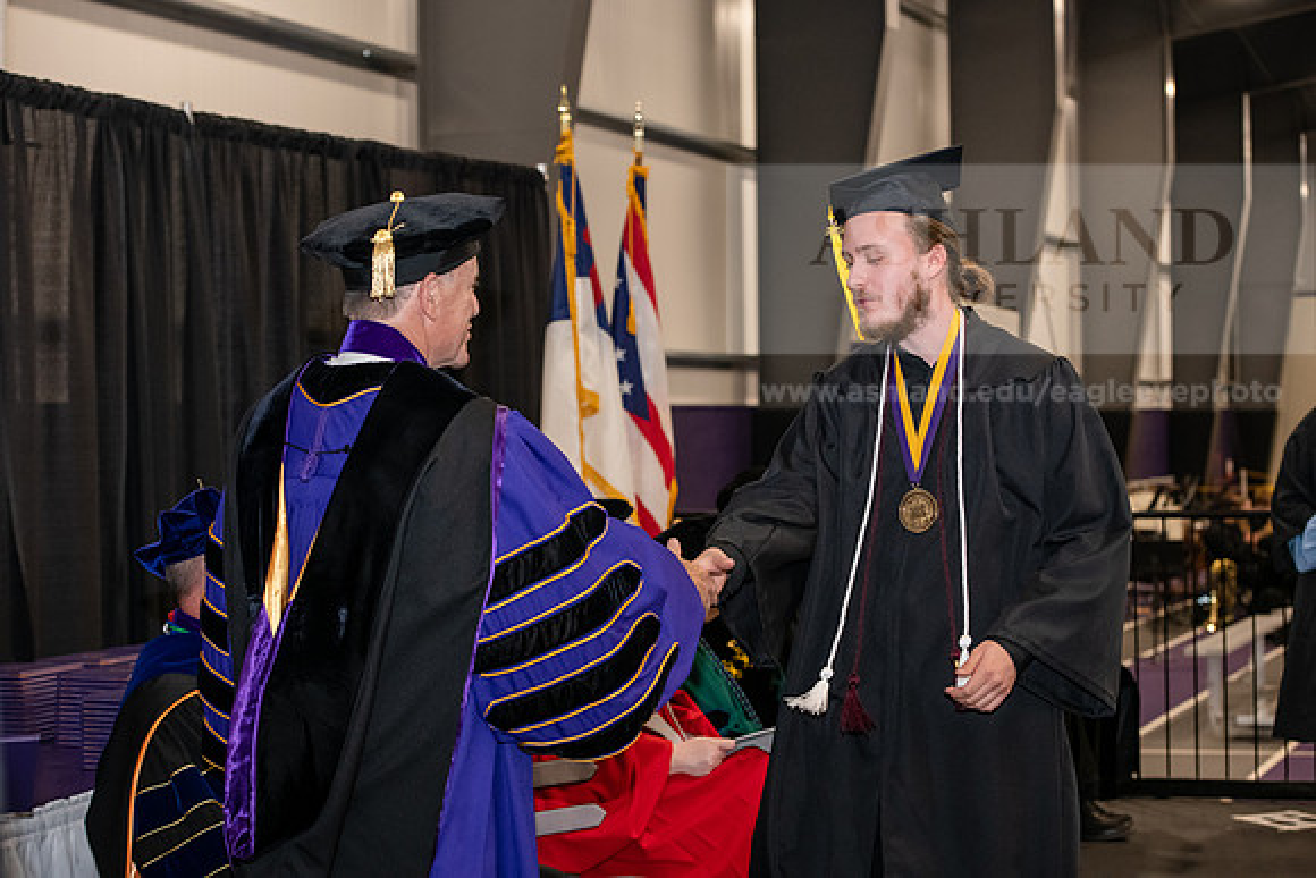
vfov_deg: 19.5
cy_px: 439
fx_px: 2559
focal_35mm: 70
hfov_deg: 28.8
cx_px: 658
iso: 2500
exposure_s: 1/200
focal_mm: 70
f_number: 5
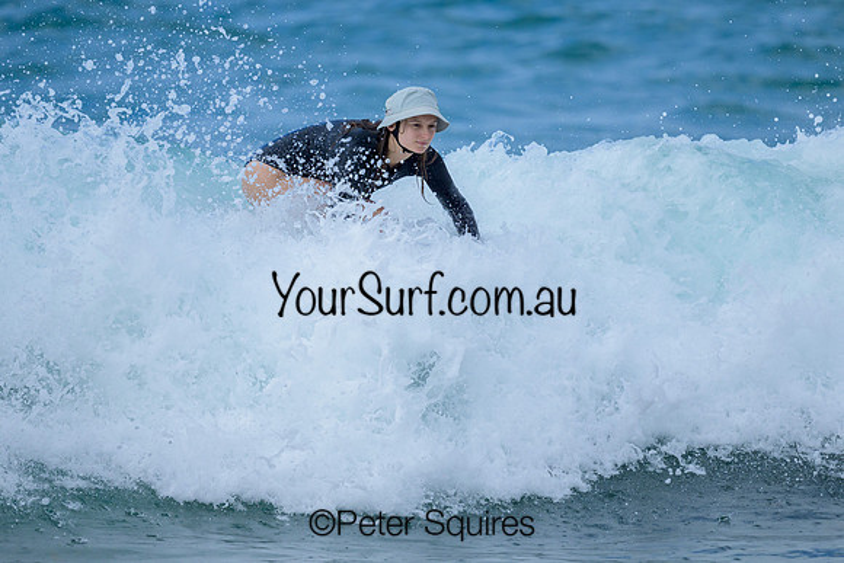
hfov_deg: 1.9
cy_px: 285
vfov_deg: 1.3
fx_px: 25498
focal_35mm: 1087
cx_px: 352
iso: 320
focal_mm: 800
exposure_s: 1/2000
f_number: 6.3
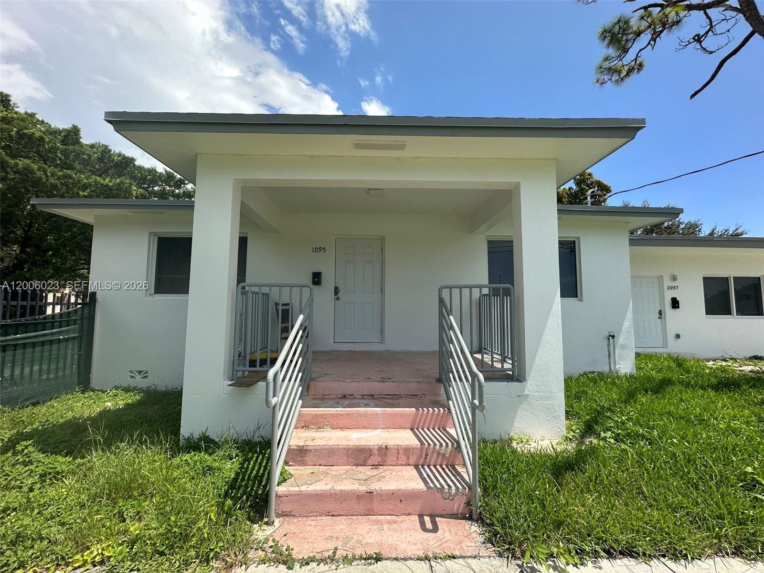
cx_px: 382
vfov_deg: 85.7
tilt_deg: +5.6
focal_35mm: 14
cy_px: 286
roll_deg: -1.3
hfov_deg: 102.1
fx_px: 309
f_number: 2.2
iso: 50
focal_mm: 2.22
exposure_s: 1/1795
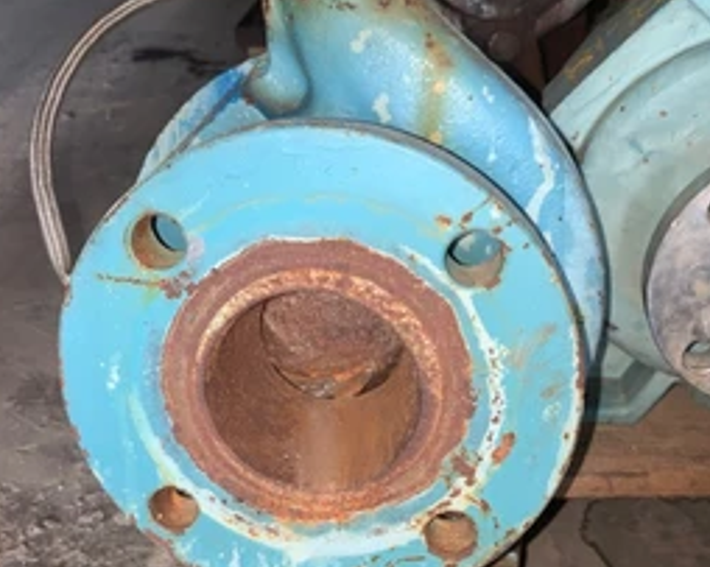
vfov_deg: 37.2
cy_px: 338
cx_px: 316
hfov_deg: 45.7
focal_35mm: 40
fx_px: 840
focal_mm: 4.25
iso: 50
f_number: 1.8
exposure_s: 1/28
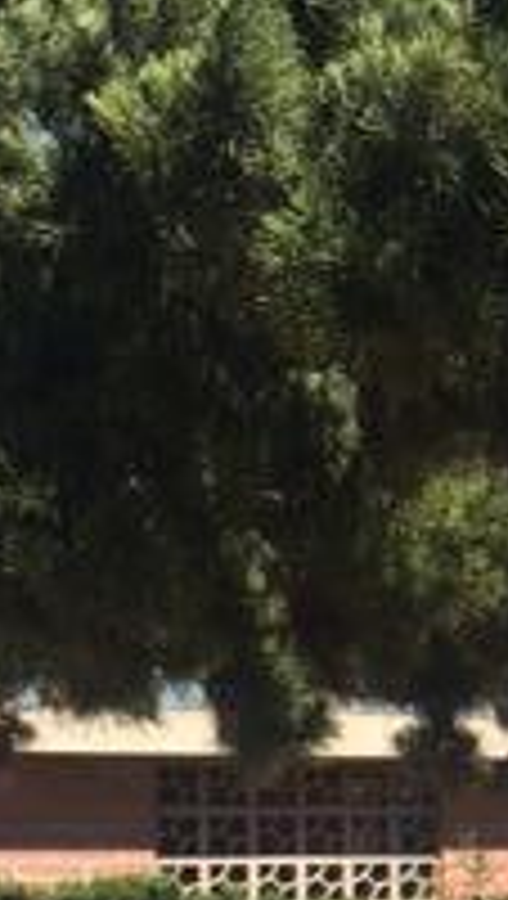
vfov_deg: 20.1
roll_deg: -0.1
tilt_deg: -4.3
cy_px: 1004
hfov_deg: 11.3
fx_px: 2411
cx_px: 886
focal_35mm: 101
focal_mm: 4.15
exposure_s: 1/1603
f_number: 2.2
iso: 25
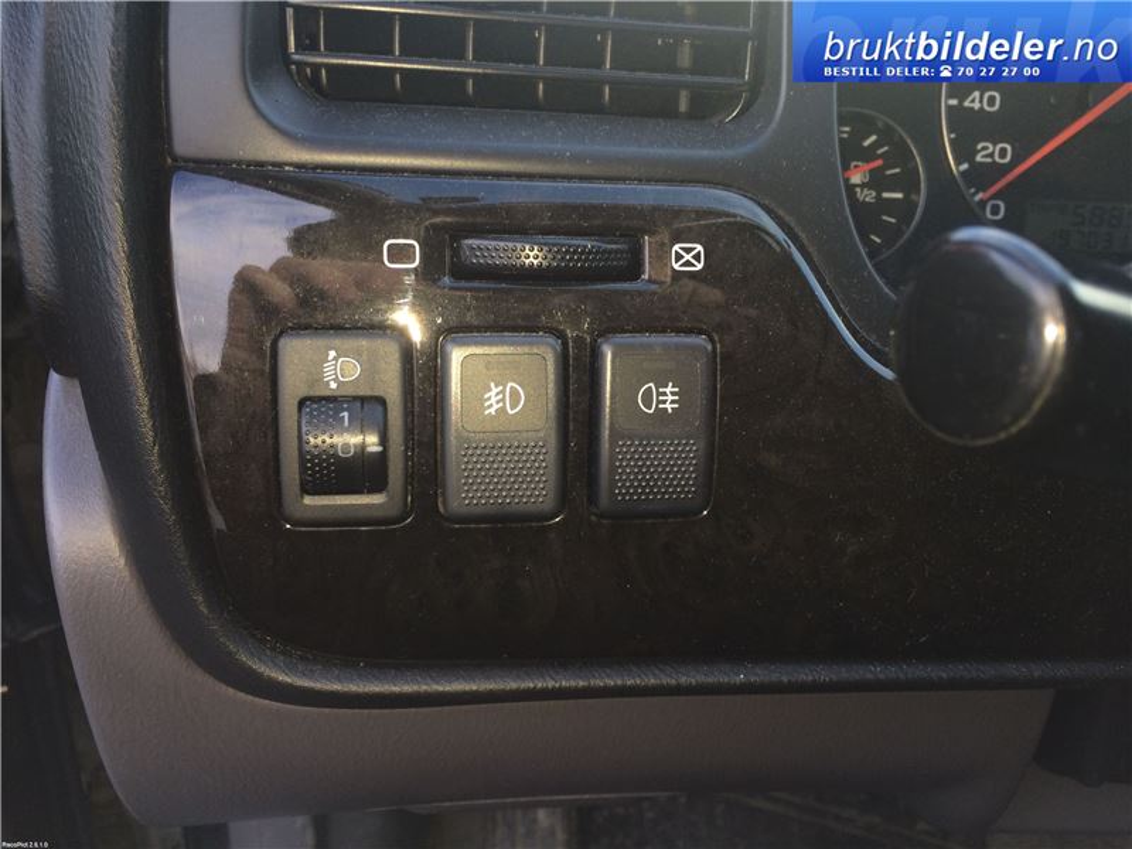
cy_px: 424
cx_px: 566
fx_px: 948
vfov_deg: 48.2
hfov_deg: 61.7
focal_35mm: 29
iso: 32
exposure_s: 1/70
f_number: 2.2
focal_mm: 4.15
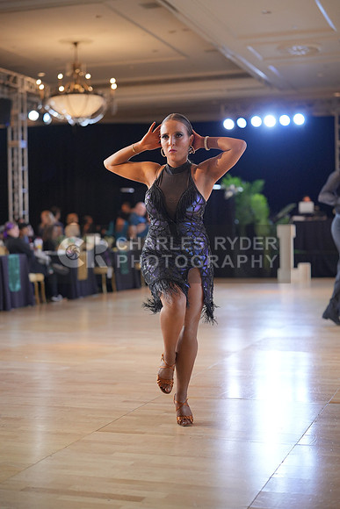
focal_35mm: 59
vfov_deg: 33.9
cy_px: 254
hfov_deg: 23.0
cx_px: 170
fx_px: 835
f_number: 2
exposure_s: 1/500
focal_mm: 59
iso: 1600
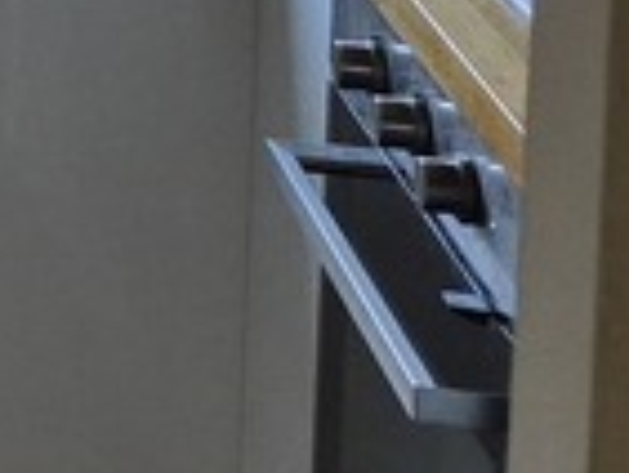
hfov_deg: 8.7
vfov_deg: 8.2
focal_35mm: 167
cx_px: -1521
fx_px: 3037
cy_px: -669
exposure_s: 1/100
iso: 125
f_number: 1.8
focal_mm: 5.4
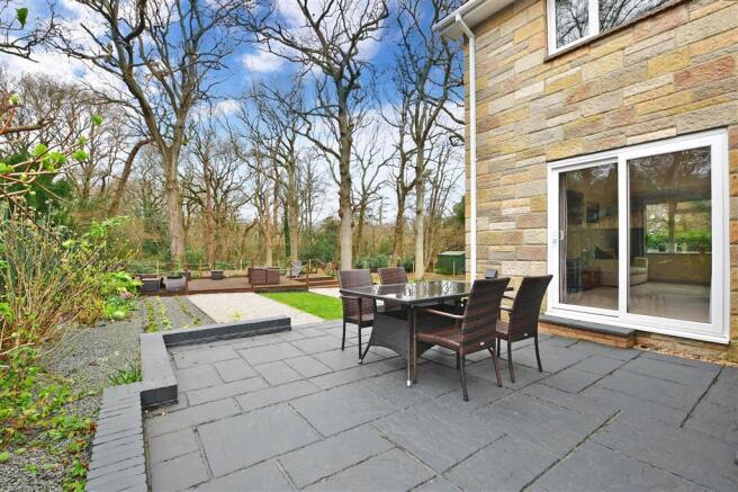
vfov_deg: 77.3
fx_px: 307
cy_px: 246
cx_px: 369
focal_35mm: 15
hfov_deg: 100.4
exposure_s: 1/100
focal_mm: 10
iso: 200
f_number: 8
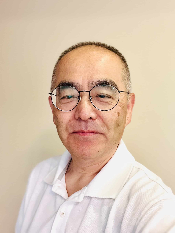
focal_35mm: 30
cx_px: 88
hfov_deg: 46.8
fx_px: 202
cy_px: 116
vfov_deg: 60.0
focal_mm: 2.71
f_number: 2.2
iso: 400
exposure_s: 1/33
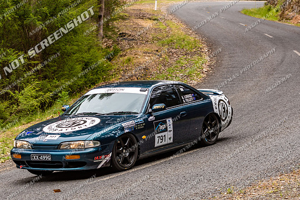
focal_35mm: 118
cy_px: 109
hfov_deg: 17.3
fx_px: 983
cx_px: 133
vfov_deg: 11.6
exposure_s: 1/1250
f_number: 4.5
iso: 250
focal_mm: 70
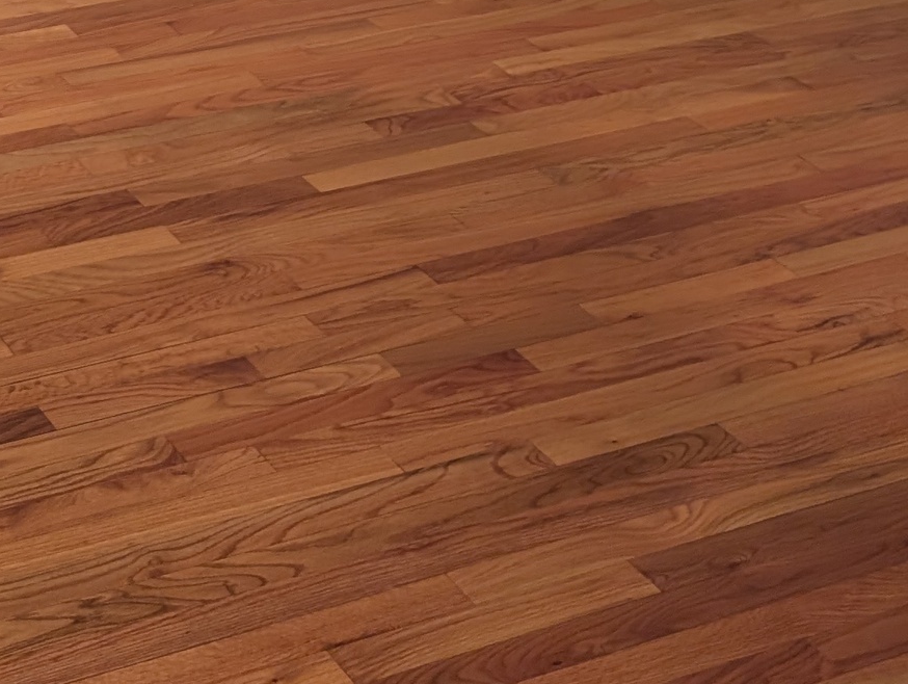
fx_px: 2206
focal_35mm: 84
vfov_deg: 15.5
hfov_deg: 22.3
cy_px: -480
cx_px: -29
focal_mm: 6.9
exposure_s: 1/24
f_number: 1.68
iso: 125
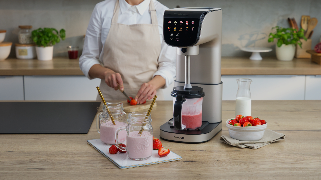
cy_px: 87
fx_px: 519
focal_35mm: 61
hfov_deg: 34.4
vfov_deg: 19.7
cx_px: 161
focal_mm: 57.9
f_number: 5.6
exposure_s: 1/125
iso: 640
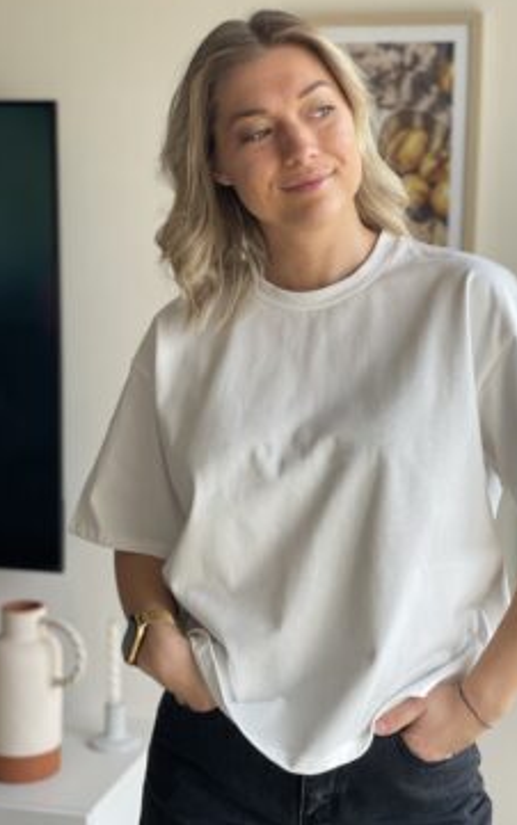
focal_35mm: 61
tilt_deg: -6.3
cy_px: 391
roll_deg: -0.5
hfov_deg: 21.3
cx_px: 295
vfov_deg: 33.5
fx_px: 1374
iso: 32
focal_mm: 6
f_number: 2
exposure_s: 1/122
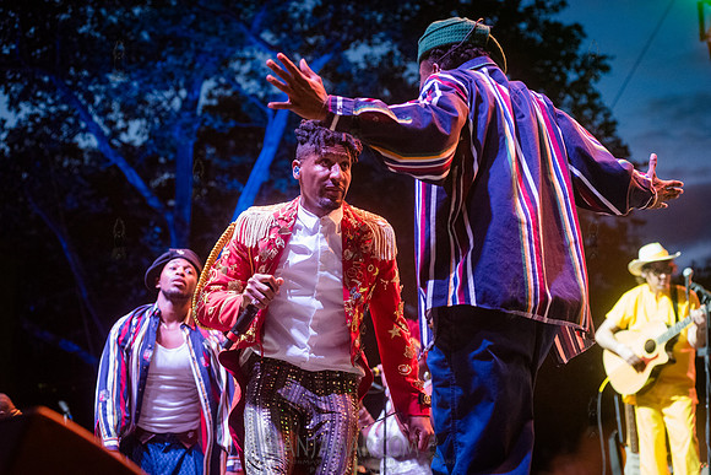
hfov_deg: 25.4
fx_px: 1580
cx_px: 356
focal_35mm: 80
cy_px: 238
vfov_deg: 17.1
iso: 6400
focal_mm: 80
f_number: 4.5
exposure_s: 1/500
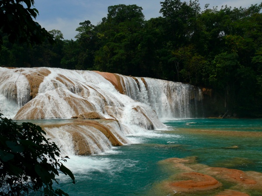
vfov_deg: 40.7
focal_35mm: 35
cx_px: 131
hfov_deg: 52.6
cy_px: 98
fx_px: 265
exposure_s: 1/500
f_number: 8
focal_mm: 7.4
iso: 100
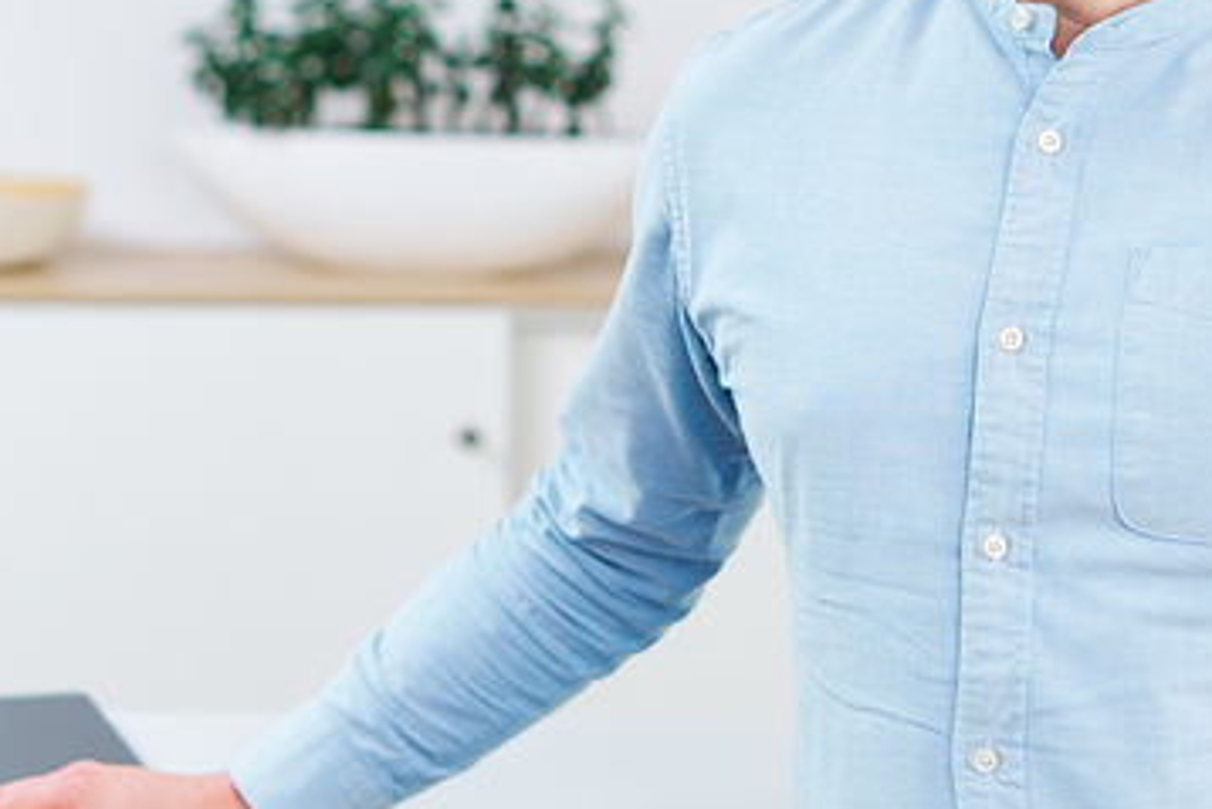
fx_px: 3772
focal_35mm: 112
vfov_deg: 12.1
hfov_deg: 18.2
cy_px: 15
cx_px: 394
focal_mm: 50
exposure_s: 1/160
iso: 160
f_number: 2.2
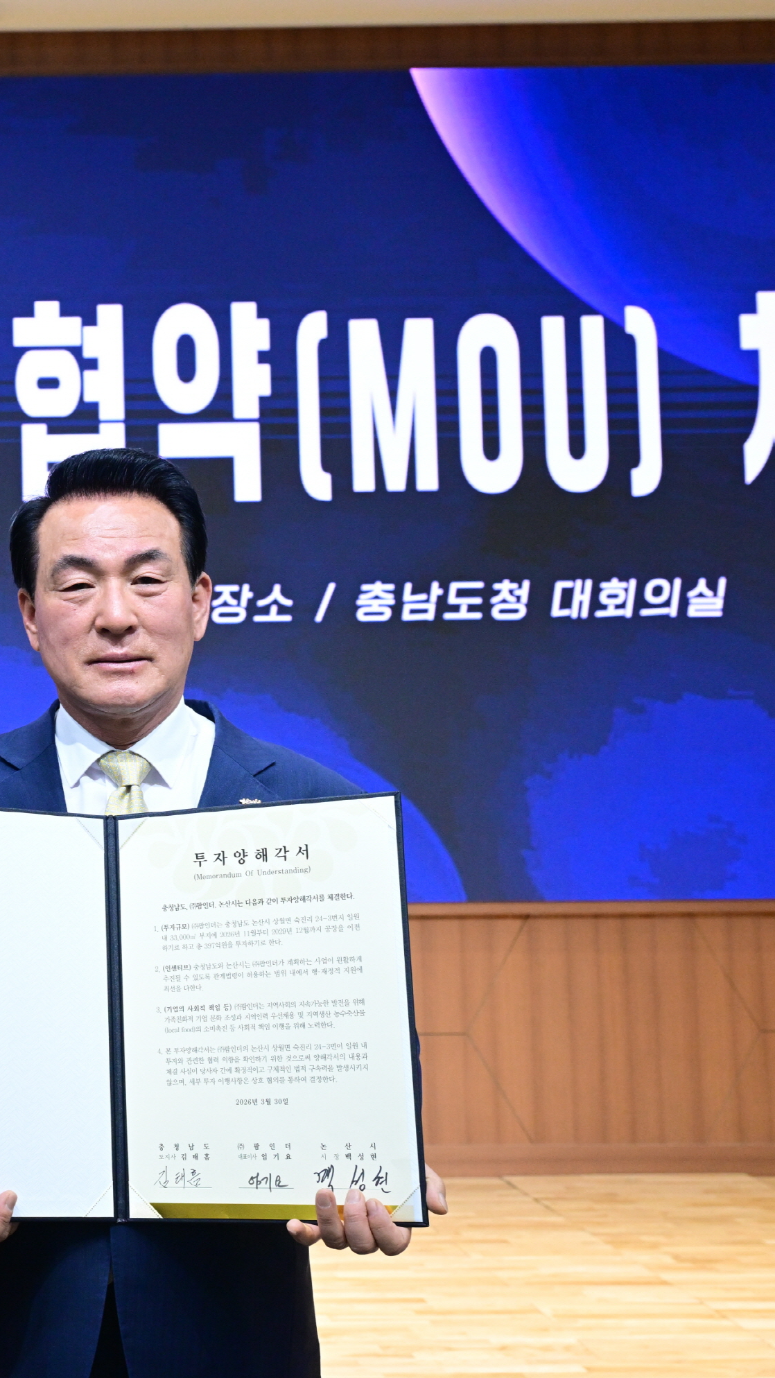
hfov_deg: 22.5
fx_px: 1819
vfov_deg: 41.5
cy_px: 687
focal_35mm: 50
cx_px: -98
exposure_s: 1/160
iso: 3200
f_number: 5.6
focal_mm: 31.5
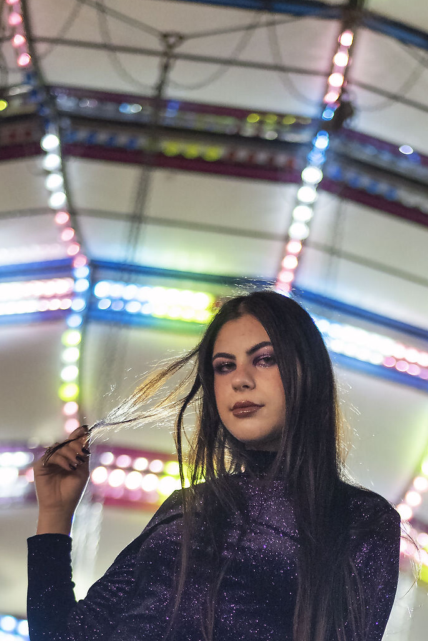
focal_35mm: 117
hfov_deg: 11.7
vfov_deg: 16.8
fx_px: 2084
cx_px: 335
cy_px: 741
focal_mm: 50
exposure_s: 1/320
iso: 2000
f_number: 2
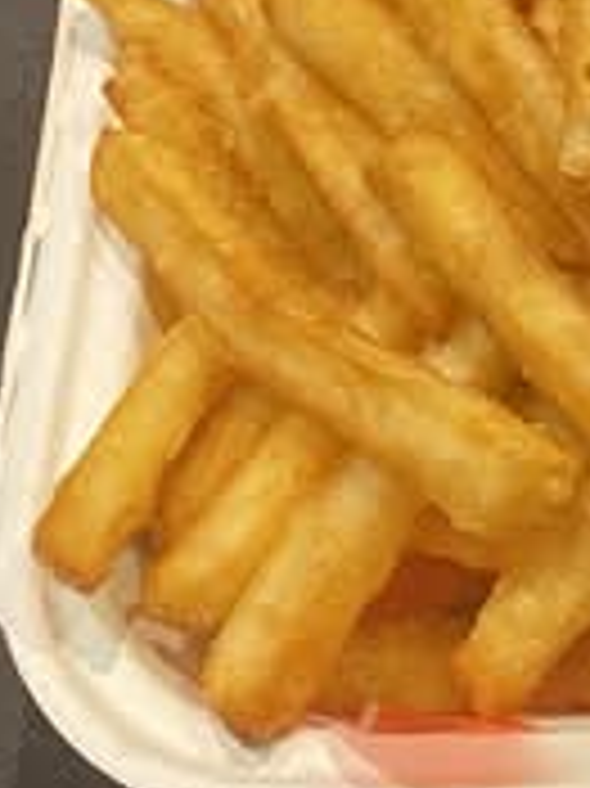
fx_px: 2480
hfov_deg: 13.3
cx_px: 680
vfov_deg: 17.9
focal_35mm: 109
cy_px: 164
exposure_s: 1/60
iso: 250
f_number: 1.8
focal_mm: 4.25
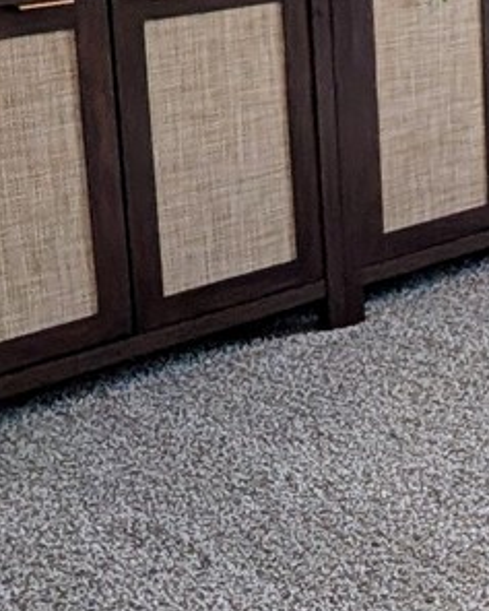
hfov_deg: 14.9
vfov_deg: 22.6
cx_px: 1024
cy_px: -11
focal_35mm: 81
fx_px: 1465
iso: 47
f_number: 1.7
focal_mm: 2.02
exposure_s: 1/104
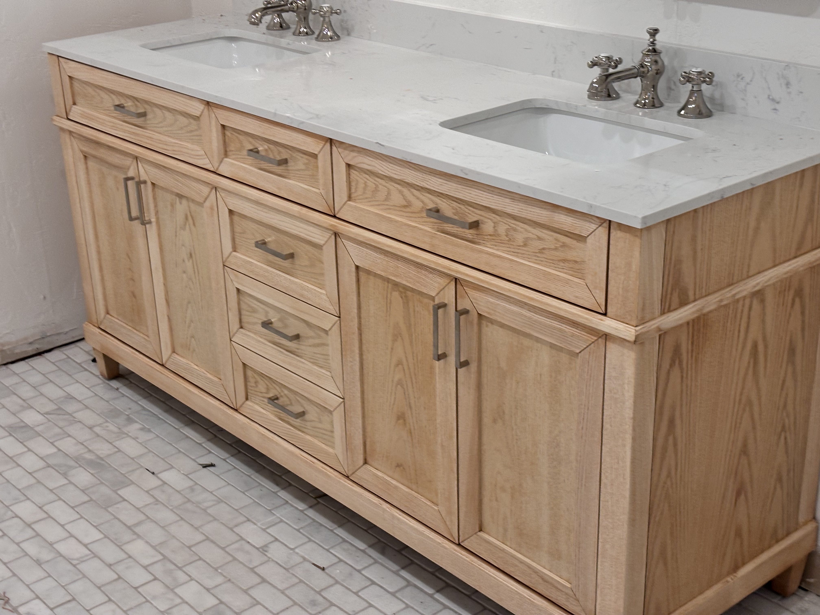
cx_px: 410
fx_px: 1232
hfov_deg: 36.8
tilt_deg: -20.9
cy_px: 308
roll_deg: +1.0
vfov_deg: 28.0
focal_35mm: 52
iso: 50
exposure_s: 1/60
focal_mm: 5.96
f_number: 1.6
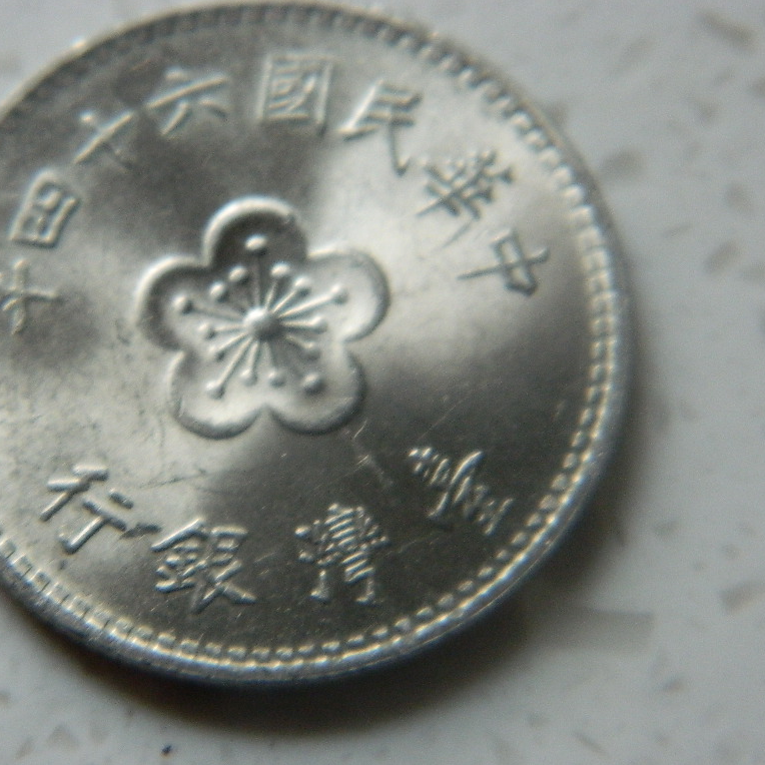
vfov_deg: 14.3
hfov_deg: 14.3
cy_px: 382
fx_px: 3050
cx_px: 294
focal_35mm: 122
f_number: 4.5
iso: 400
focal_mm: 18.6
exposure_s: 1/80
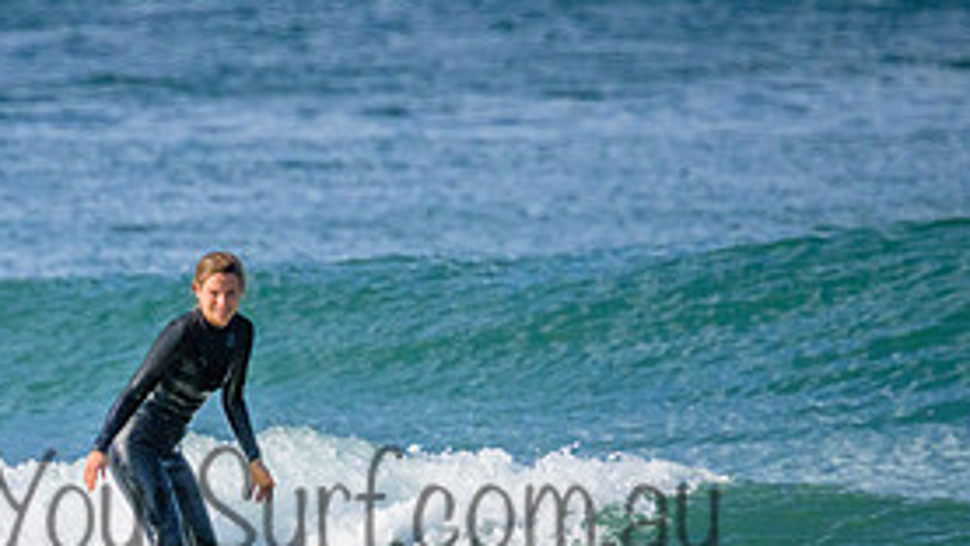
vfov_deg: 0.7
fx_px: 45204
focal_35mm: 1757
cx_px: 350
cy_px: 471
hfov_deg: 1.2
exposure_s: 1/1250
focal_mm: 800
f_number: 11
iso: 2200
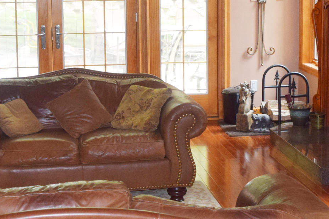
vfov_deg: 15.7
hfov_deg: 23.3
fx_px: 795
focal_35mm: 87
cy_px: 60
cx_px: 129
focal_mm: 18
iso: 800
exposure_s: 1/80
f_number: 4.5
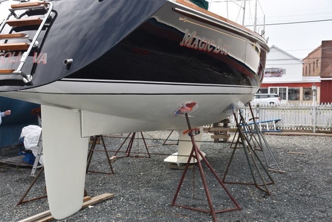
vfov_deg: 35.1
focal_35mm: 38
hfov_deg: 50.7
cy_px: 111
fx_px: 351
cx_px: 166
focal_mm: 38
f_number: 6.3
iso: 100
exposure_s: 1/160
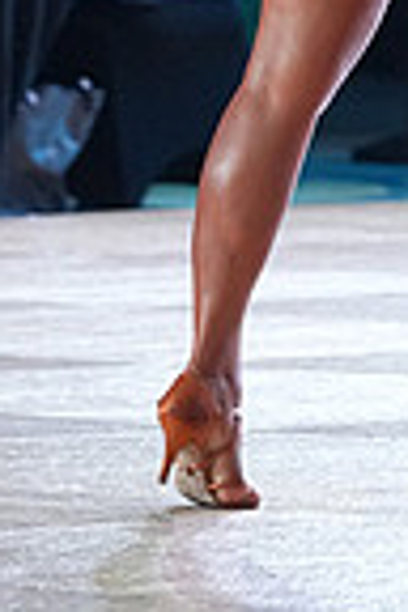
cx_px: 746
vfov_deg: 3.4
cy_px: -382
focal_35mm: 610
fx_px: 10369
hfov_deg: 2.2
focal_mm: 151
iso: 2500
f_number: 4
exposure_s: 1/400
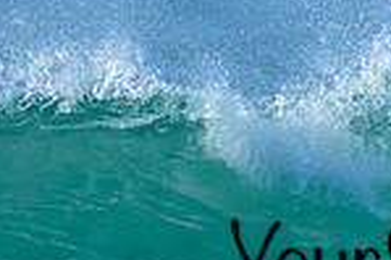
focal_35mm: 4279
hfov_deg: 0.5
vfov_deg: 0.3
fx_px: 46423
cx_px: 485
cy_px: 206
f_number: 6.3
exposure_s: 1/2000
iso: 320
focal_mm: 800
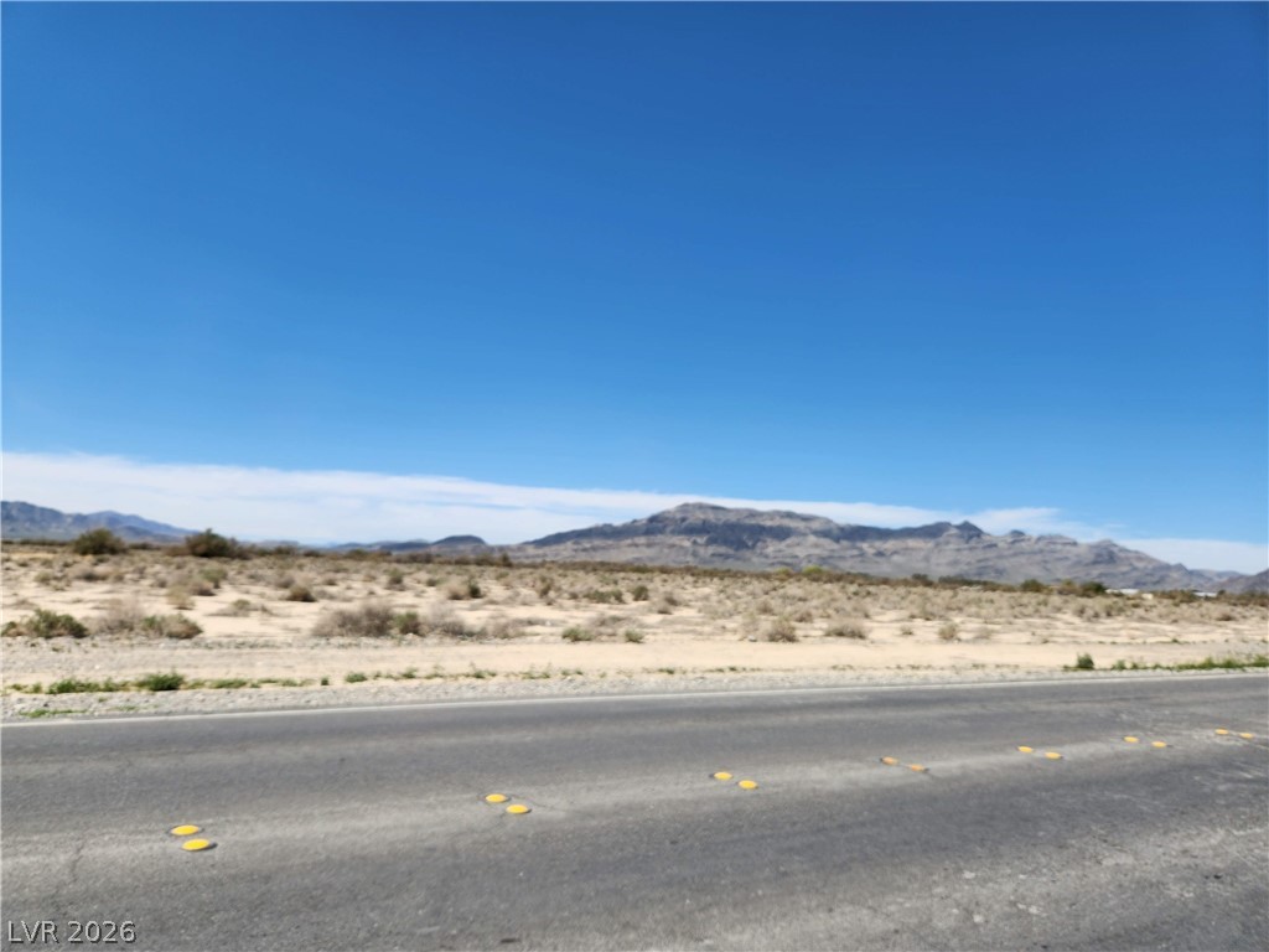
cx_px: 634
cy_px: 476
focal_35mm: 23
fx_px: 843
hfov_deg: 73.9
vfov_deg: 58.9
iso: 20
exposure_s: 1/2476
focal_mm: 5.4
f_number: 1.8
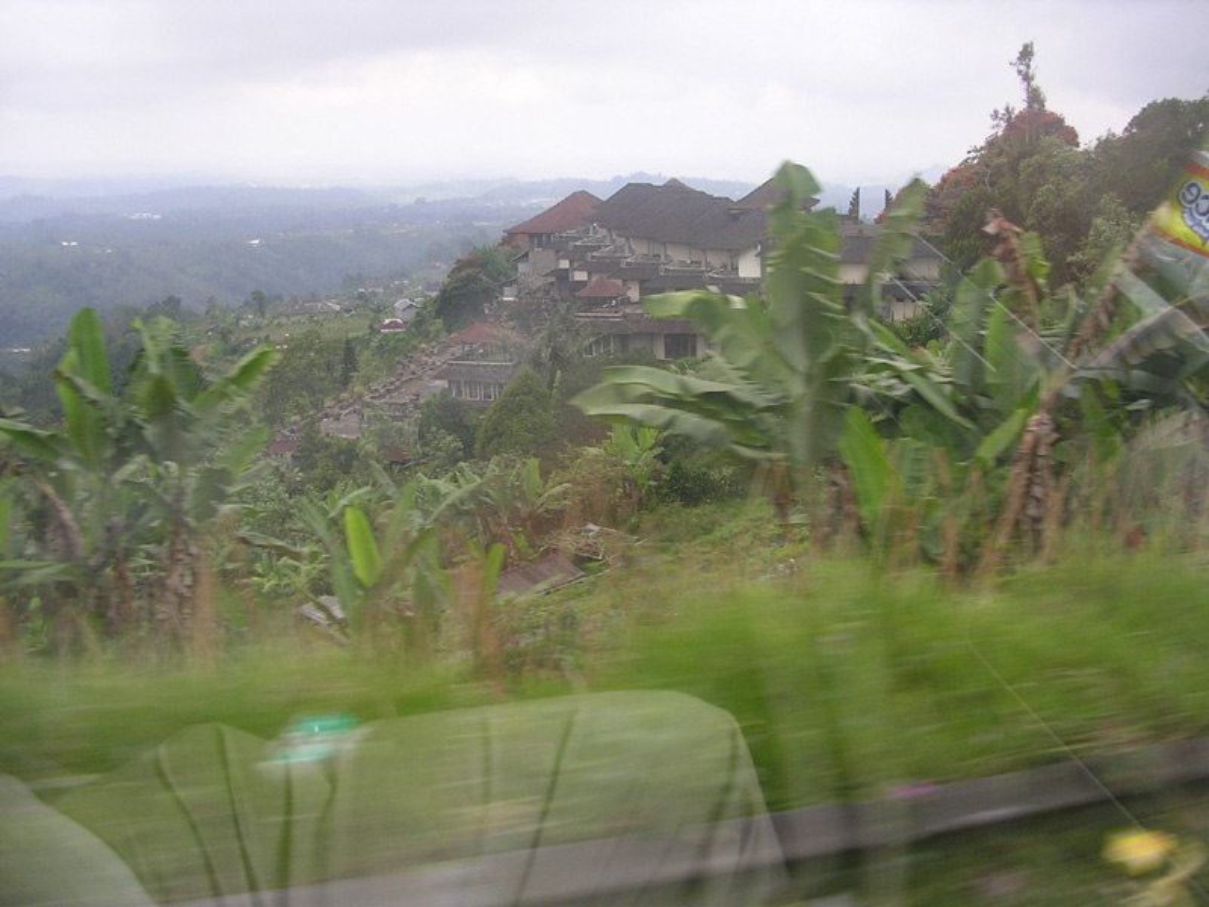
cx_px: 604
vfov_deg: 37.7
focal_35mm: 38
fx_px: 1327
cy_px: 454
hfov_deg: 49.0
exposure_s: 1/68.1
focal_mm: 5.8
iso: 50
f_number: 2.8
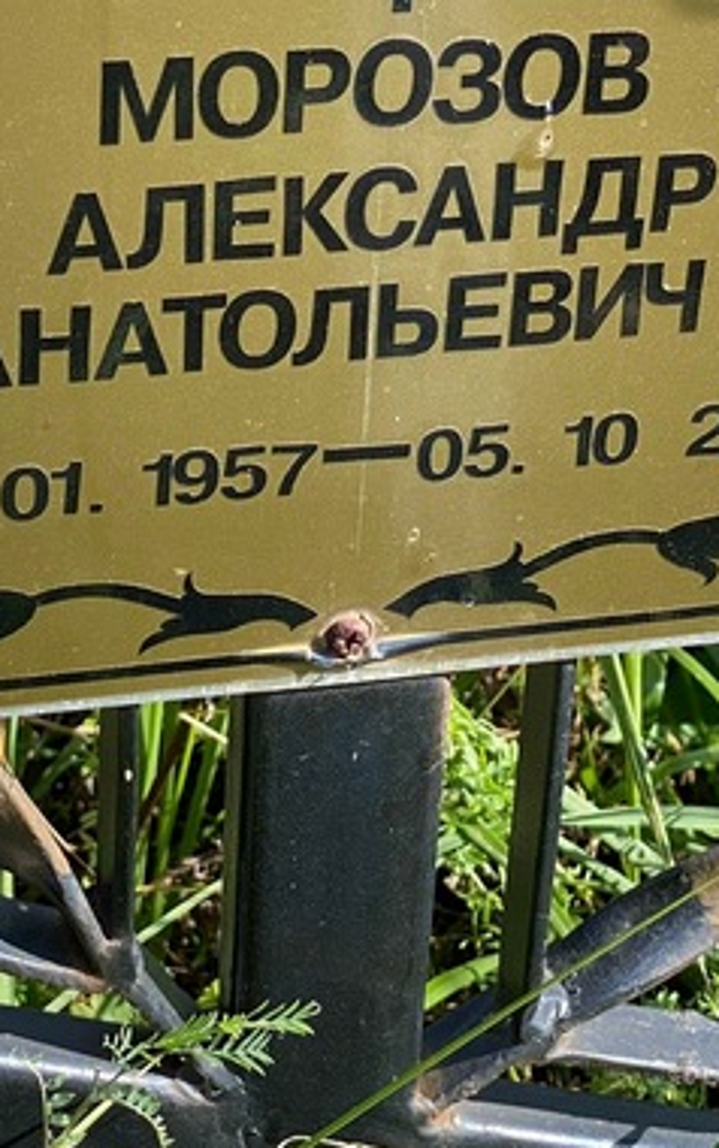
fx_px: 3631
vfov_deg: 18.0
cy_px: 556
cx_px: 607
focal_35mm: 116
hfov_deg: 11.3
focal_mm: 6
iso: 20
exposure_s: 1/322
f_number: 2
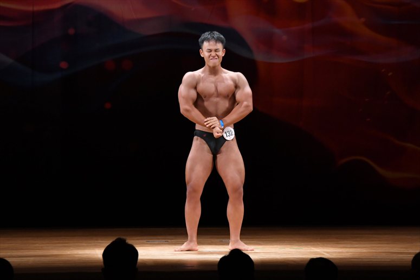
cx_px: 210
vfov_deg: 6.1
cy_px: 140
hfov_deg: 9.2
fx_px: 2624
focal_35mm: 225
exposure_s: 1/400
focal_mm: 150
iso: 3200
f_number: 5.6
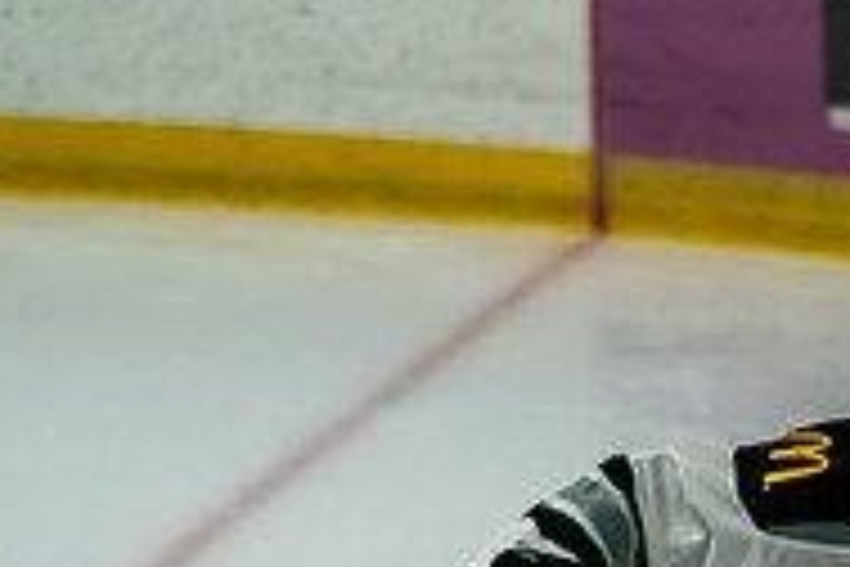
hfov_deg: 5.6
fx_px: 8688
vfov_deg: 3.7
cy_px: 839
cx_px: 747
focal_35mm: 368
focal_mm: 120
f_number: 3.2
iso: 3200
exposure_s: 1/1600
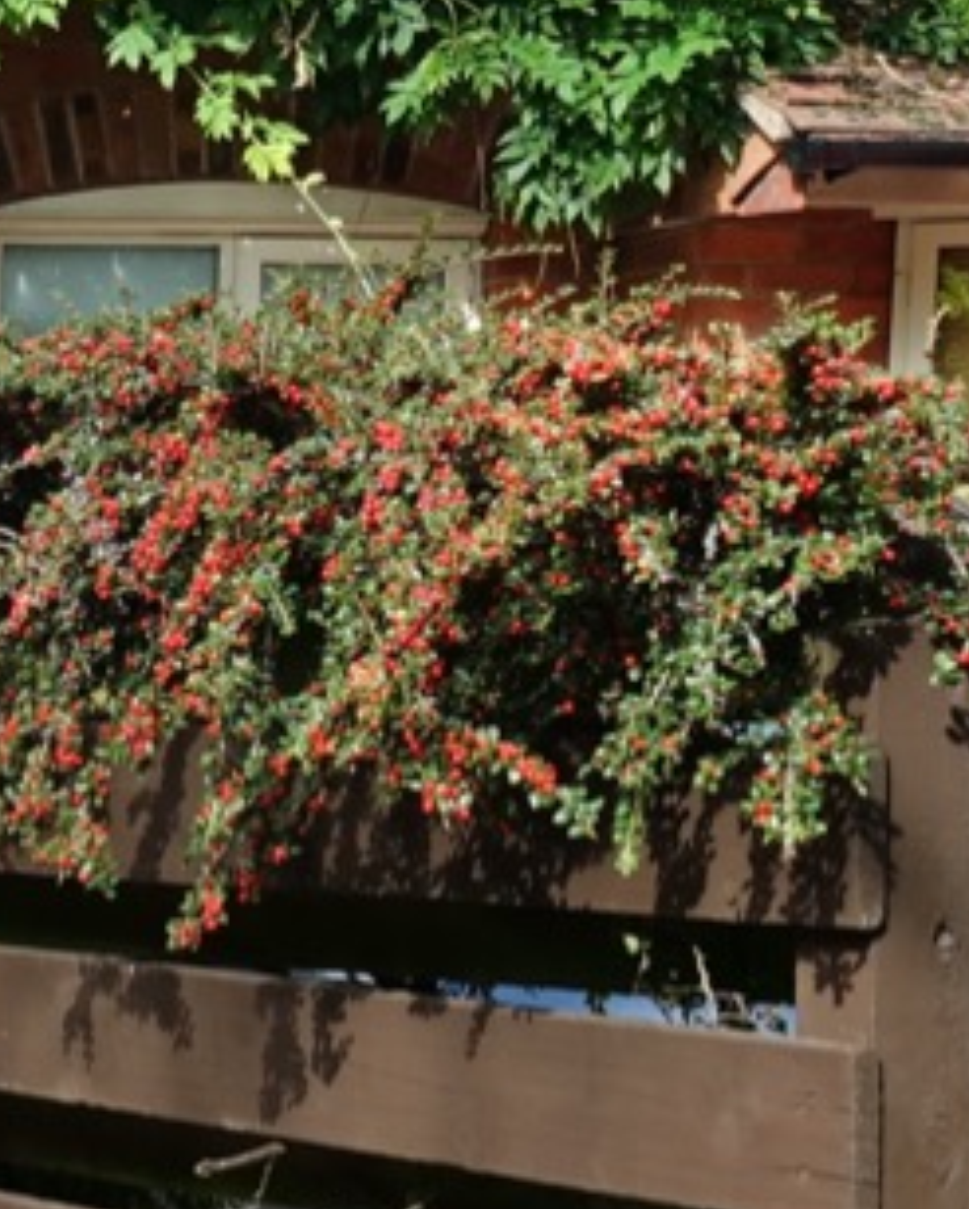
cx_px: -1331
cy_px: 1042
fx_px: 4441
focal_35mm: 124
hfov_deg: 10.7
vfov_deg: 15.4
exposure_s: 1/125
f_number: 5
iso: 100
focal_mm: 10.8
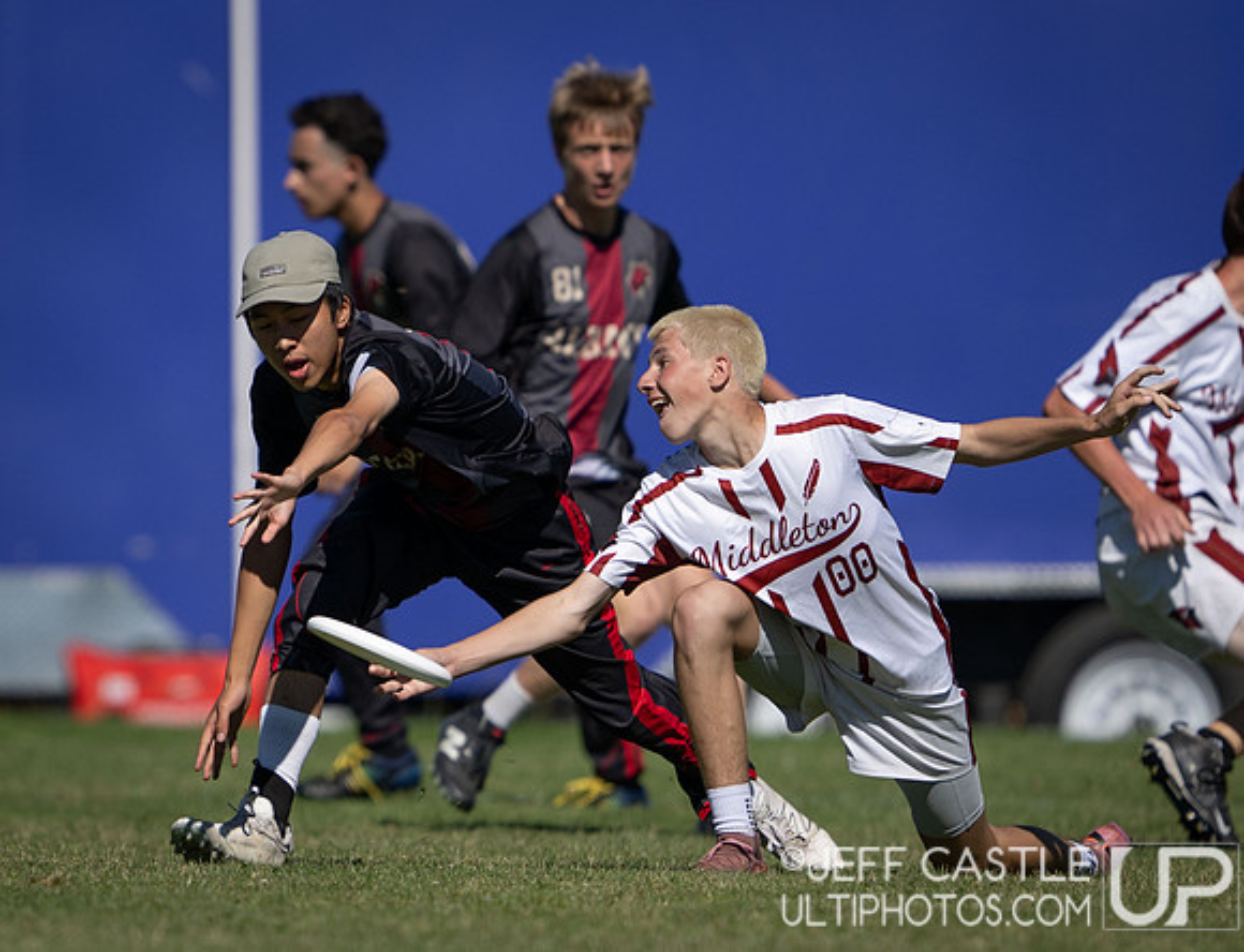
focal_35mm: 1121
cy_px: 649
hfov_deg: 1.8
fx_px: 40605
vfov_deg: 1.3
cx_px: 383
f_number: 2.8
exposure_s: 1/3200
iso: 64
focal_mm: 400
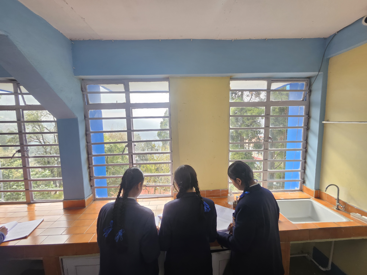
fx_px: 138
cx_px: 184
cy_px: 138
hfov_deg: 106.2
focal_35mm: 13
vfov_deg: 89.9
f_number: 2.2
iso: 50
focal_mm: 1.74
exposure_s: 1/51
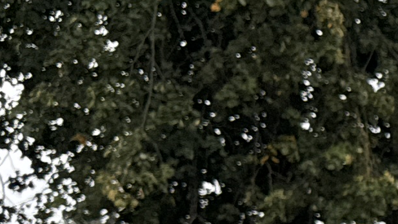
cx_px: 1034
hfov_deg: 10.4
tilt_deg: +0.8
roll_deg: +1.2
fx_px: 1805
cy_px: 458
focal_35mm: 171
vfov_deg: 6.8
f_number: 1.78
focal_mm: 6.76
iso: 80
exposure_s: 1/876
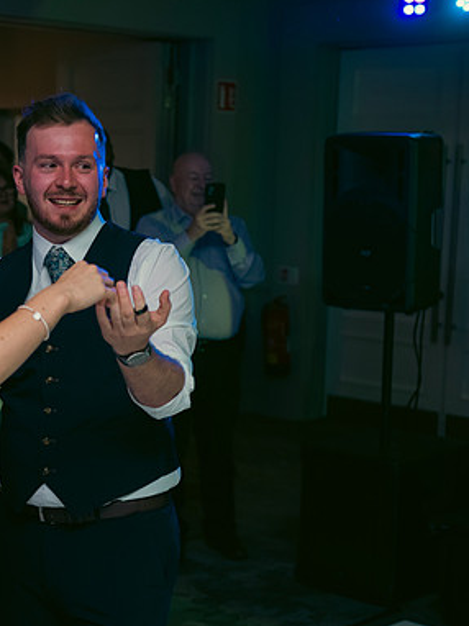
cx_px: 28
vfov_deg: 25.7
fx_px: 1374
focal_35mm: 76
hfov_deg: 19.0
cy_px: 312
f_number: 3.5
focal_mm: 52
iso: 800
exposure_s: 1/160
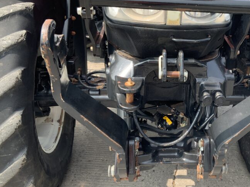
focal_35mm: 46
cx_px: 185
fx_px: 332
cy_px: 83
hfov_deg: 40.2
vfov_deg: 31.5
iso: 16
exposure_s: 1/191
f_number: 1.8
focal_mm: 3
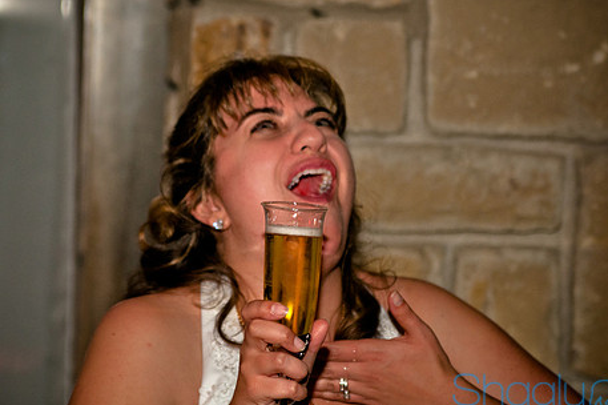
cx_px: 279
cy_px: 202
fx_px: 2407
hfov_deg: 14.4
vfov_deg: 9.6
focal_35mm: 143
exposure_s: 1/200
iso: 400
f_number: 3.2
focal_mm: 75
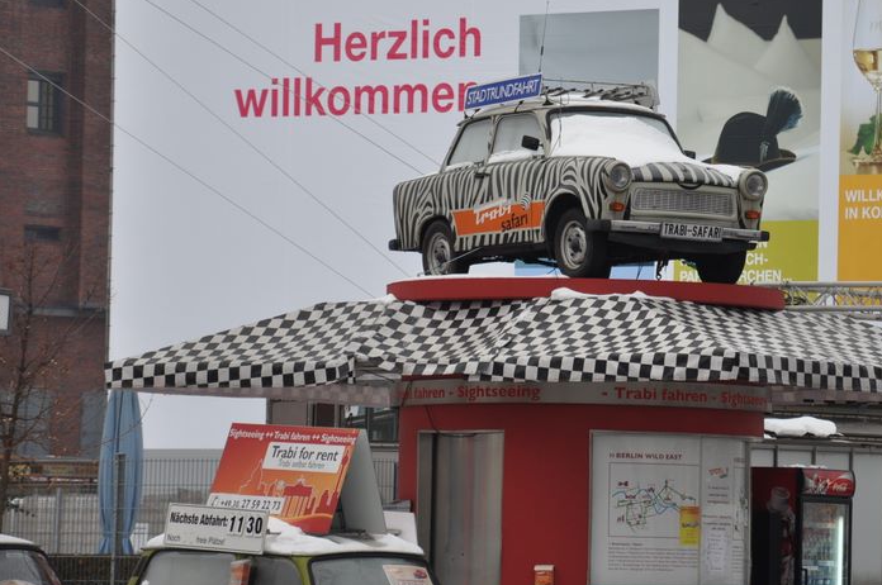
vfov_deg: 5.9
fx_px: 5670
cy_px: 180
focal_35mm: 232
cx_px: 626
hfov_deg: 8.9
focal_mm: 105
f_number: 6.3
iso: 200
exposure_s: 1/160
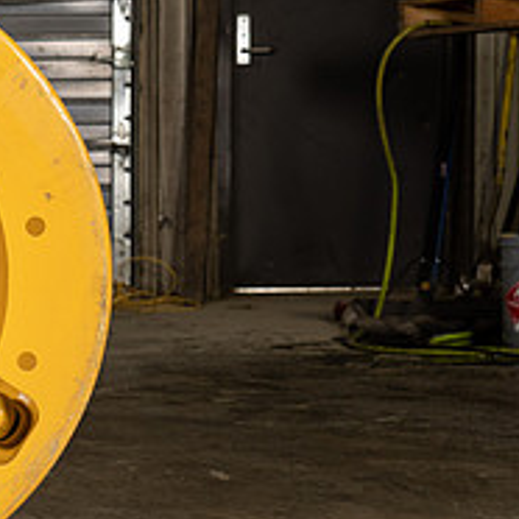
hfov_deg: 13.2
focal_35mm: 127
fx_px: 2154
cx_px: -190
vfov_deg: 13.7
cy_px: 306
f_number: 5.6
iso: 800
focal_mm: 48
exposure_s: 1/100
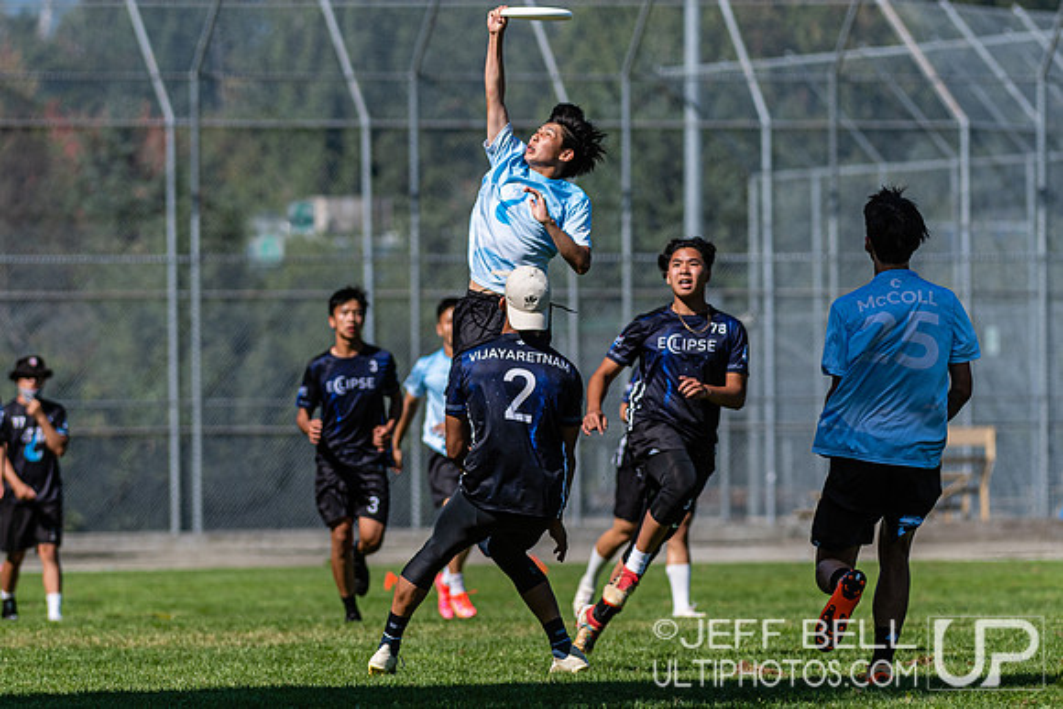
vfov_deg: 3.5
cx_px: 532
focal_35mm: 394
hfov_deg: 5.2
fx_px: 11635
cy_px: 243
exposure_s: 1/1600
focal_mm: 200
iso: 100
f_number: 4
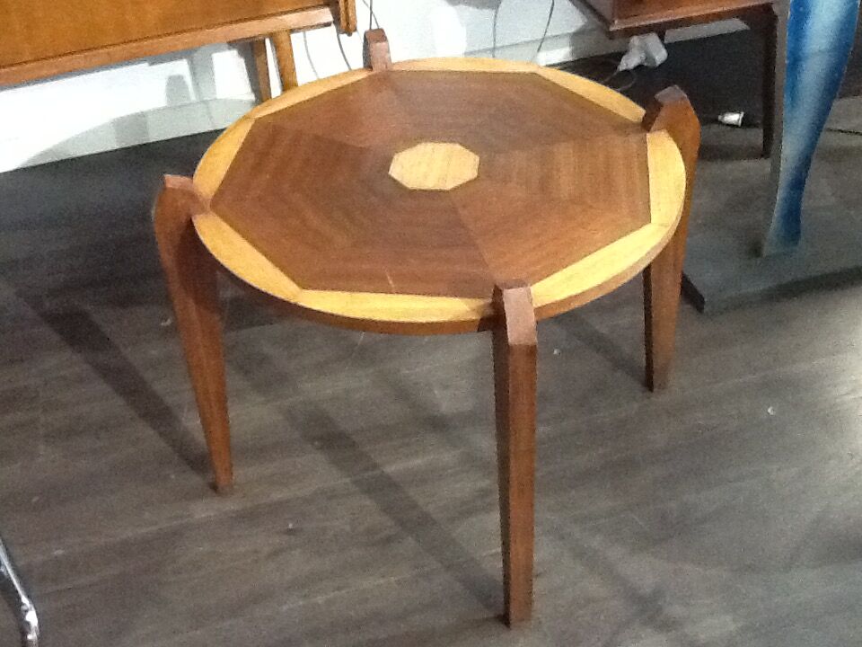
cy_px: 324
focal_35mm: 44
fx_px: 1096
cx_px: 431
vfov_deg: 32.9
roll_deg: +5.4
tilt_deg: -38.4
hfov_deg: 42.9
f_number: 2.4
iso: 500
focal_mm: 2.03
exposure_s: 1/15
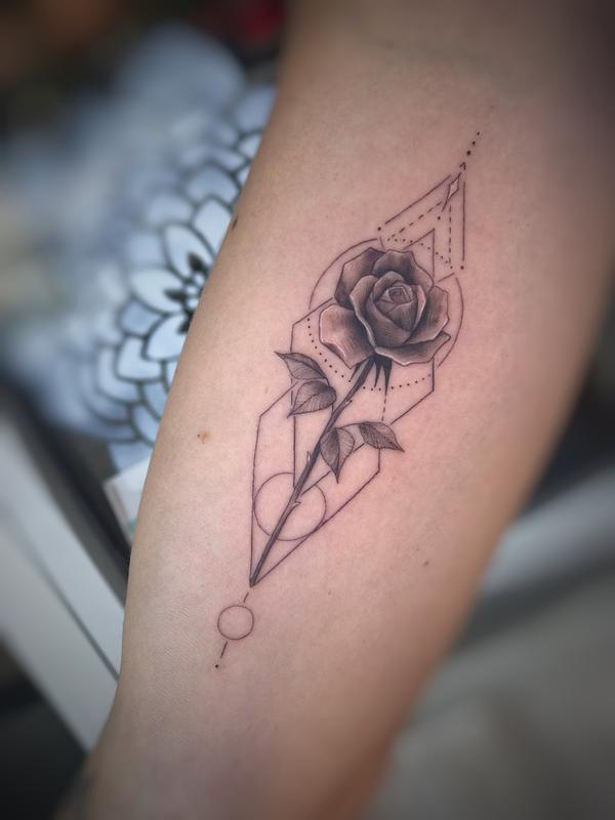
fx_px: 1350
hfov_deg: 25.7
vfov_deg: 33.8
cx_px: 308
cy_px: 410
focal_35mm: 57
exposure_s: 1/160
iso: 20
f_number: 2.8
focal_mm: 6.6
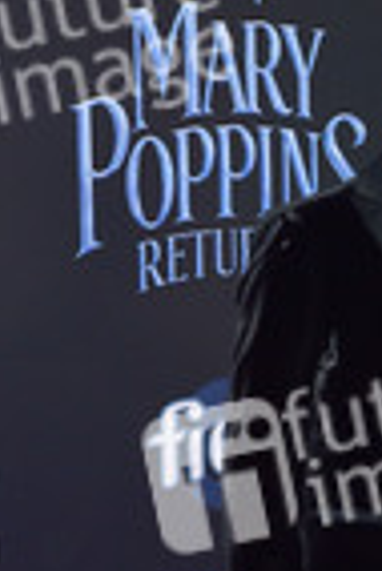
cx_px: 468
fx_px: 2953
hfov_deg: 7.3
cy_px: 659
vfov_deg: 10.9
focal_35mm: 186
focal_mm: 66
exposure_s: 1/250
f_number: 6.3
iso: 400
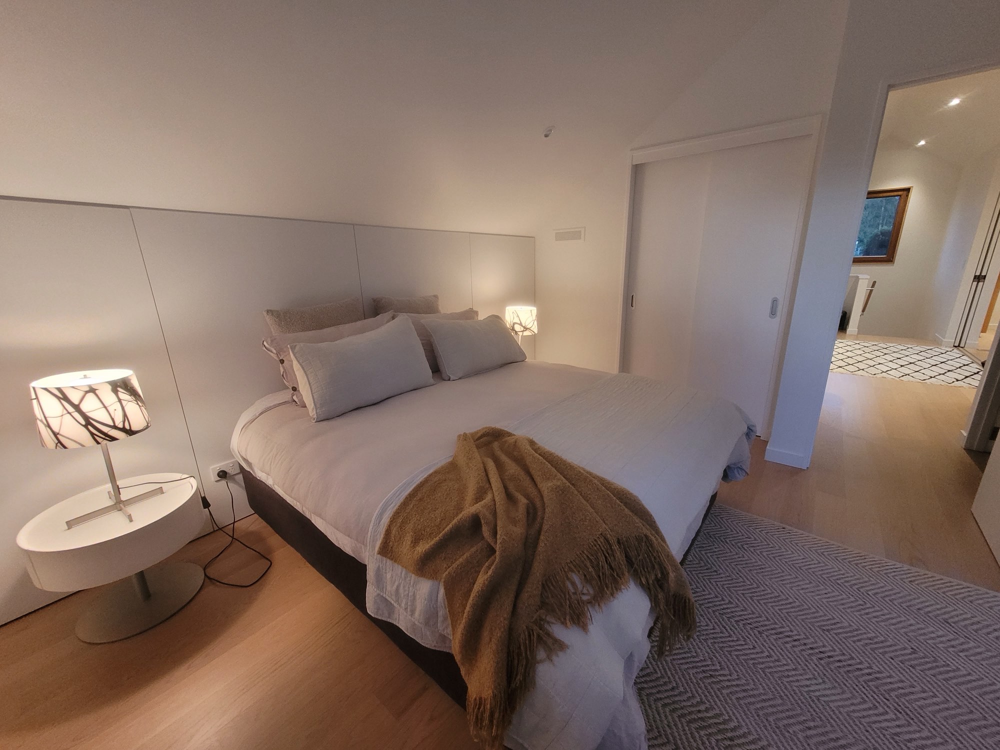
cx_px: 500
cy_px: 375
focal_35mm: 13
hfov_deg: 106.2
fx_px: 376
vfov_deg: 89.9
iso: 320
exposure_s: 1/50
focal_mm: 1.74
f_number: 2.2
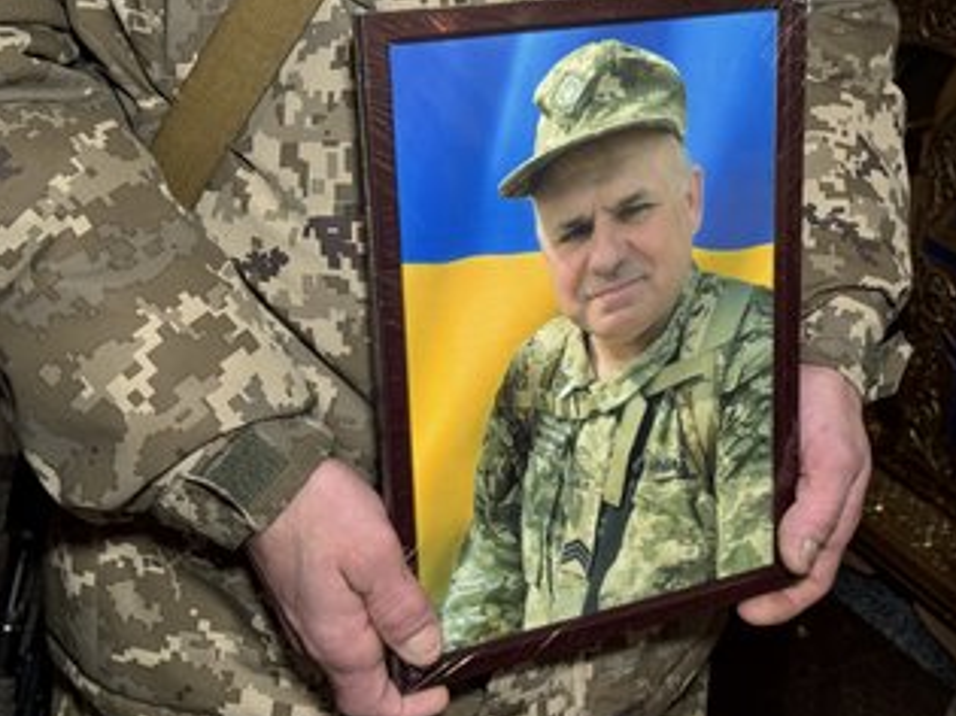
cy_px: 343
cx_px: 571
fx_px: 1684
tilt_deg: -25.8
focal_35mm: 61
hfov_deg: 31.6
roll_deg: +0.5
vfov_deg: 24.0
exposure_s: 1/33
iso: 200
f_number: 1.78
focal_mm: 6.76
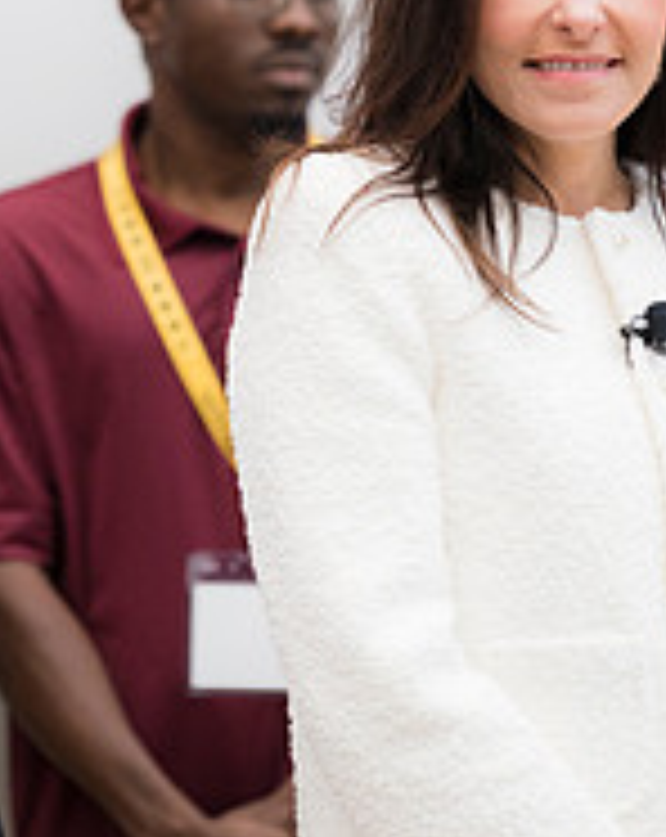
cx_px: 400
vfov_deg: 4.4
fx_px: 10877
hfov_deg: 3.5
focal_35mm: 440
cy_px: 34
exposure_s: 1/200
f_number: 2.8
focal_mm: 150
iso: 720
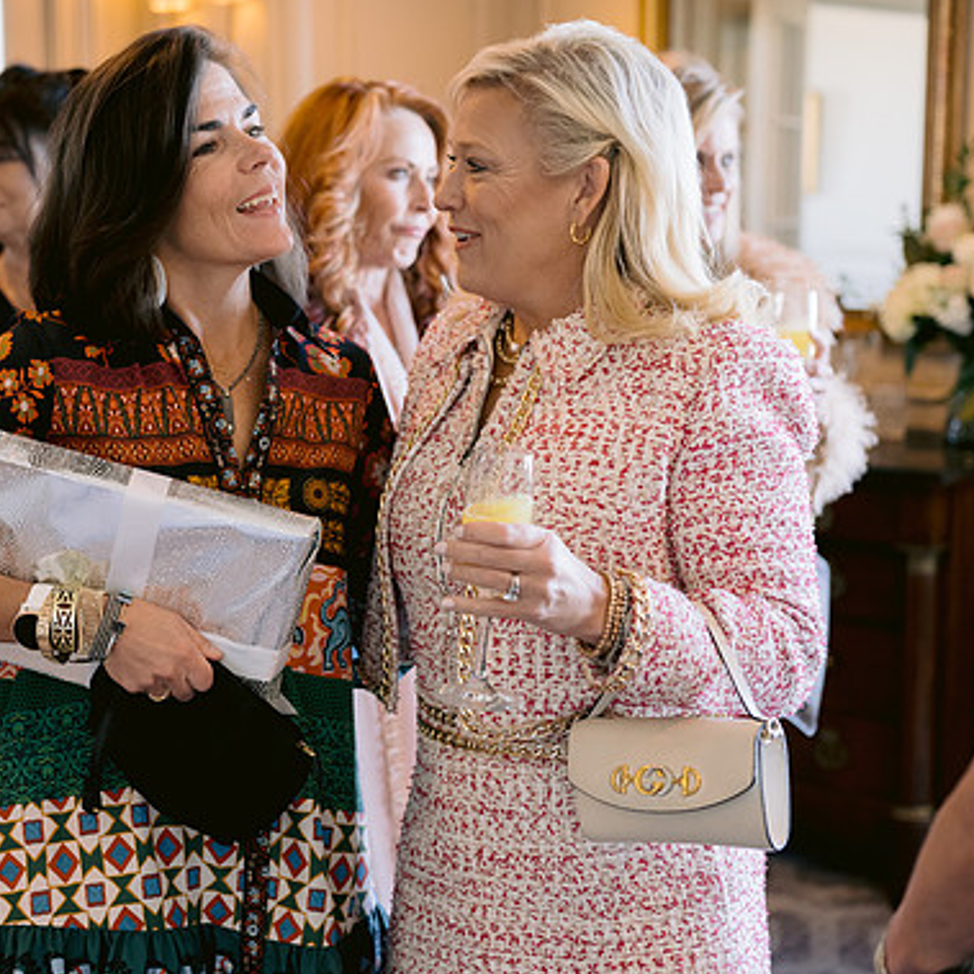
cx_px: 298
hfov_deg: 26.3
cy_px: 487
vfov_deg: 26.5
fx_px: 2069
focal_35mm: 65
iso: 800
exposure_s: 1/160
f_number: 2.8
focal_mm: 50
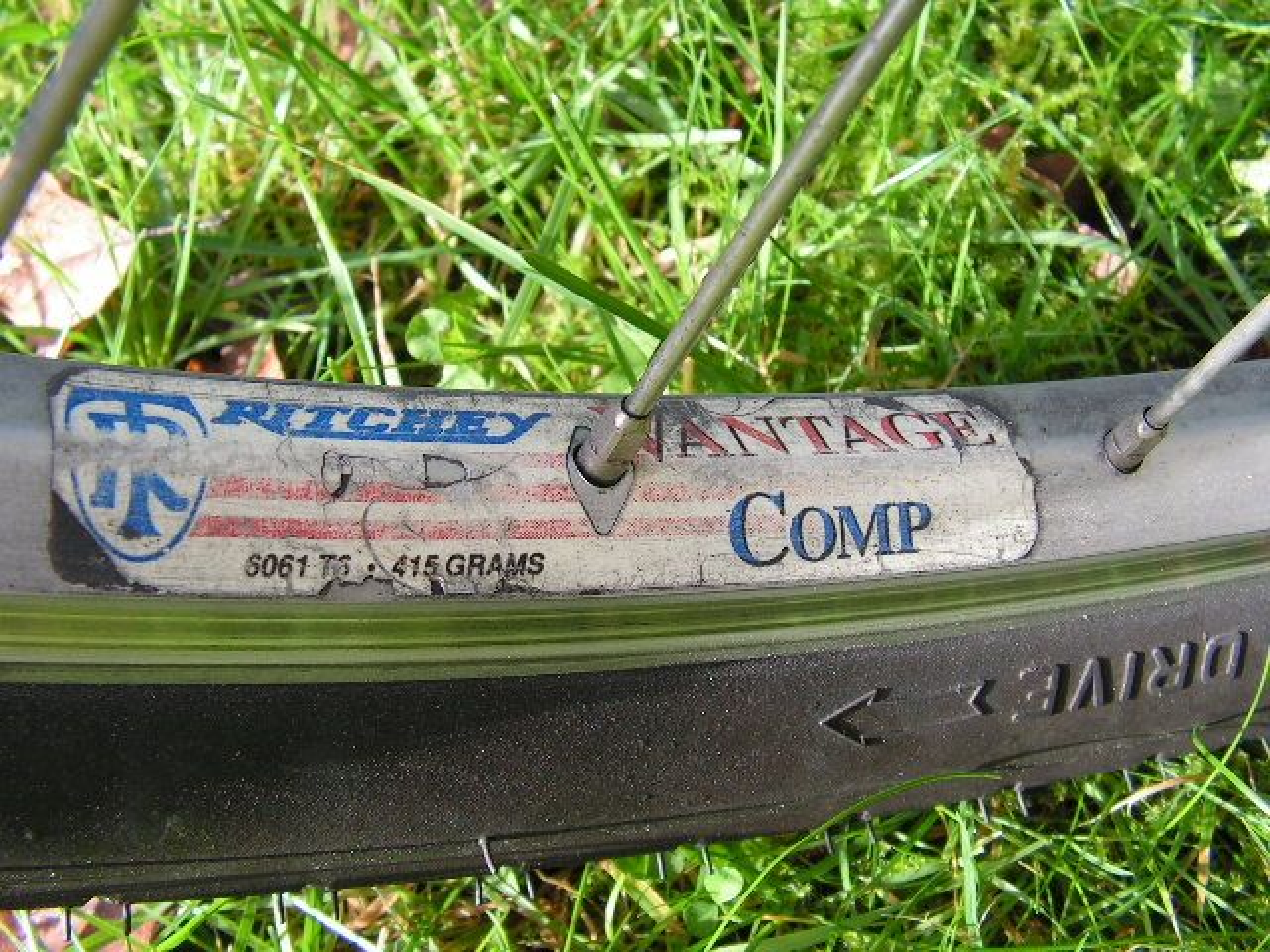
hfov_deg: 51.4
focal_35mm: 36
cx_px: 635
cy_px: 476
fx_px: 1321
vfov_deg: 39.7
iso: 64
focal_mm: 6
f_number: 4.8
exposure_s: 1/100
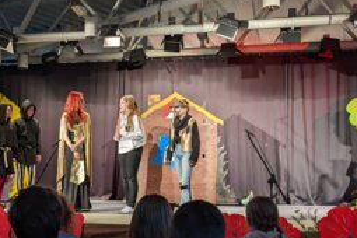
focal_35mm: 44
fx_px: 436
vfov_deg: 30.5
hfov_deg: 43.9
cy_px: 136
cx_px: 122
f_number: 1.73
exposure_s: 1/50
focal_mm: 4.38
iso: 66
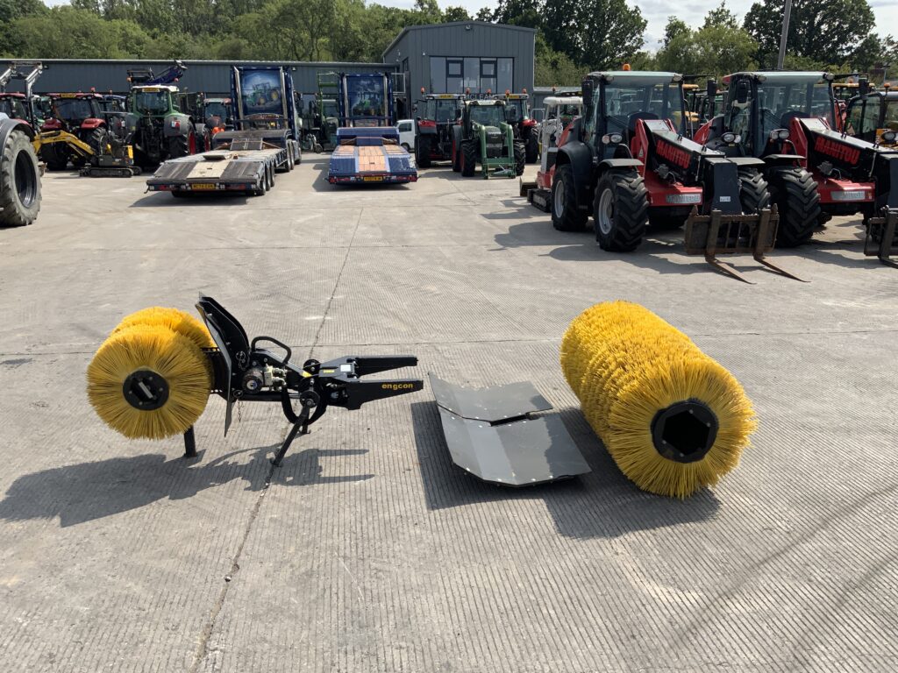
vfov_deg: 48.2
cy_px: 336
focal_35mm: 29
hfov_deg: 61.7
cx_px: 449
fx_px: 752
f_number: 1.8
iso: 16
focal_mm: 3
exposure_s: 1/1786
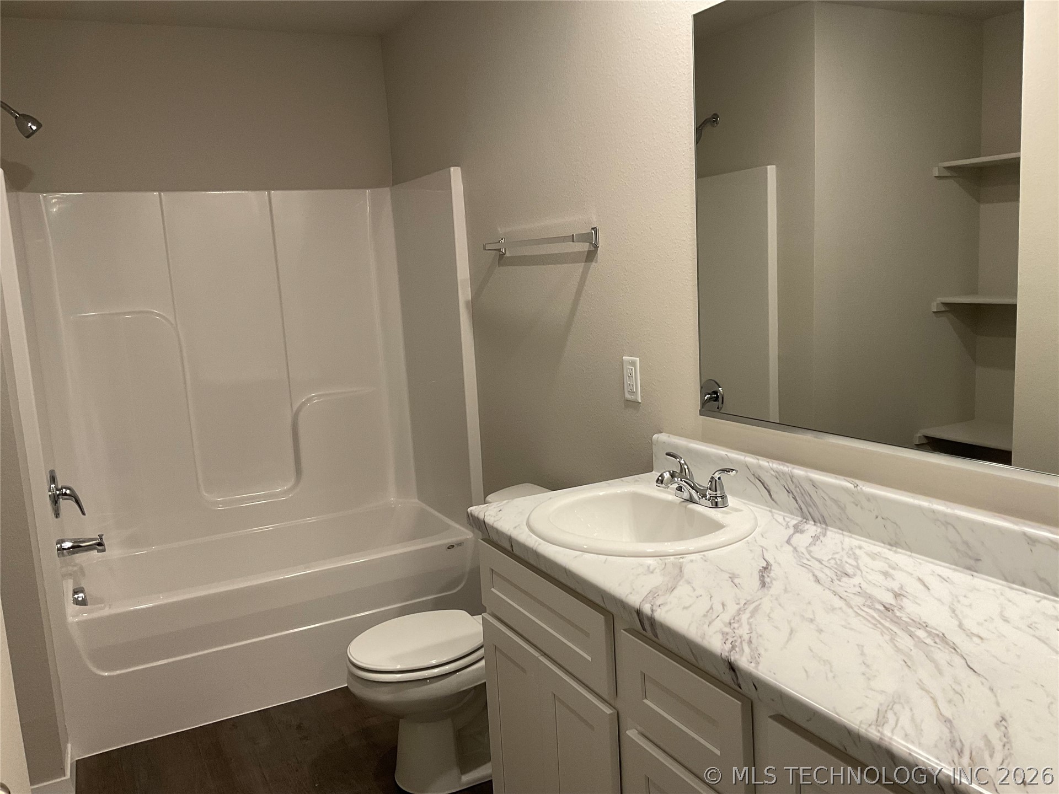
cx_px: 530
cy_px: 397
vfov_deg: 48.2
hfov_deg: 61.7
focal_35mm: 29
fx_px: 887
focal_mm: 3
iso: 64
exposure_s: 1/60
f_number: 1.8
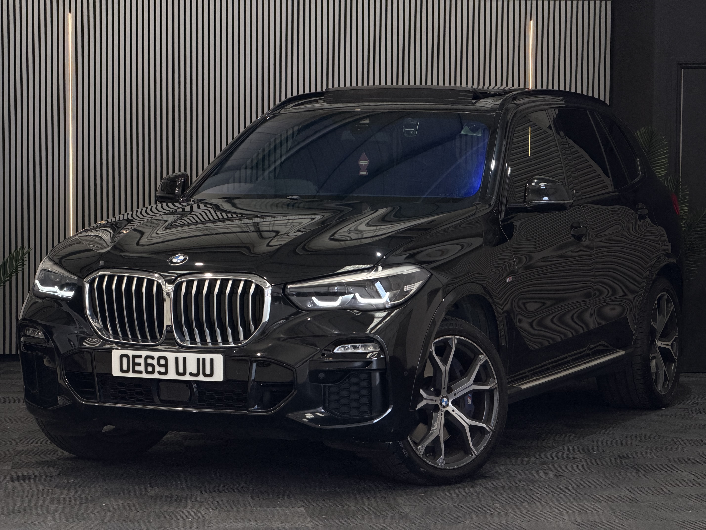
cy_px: 265
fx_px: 2040
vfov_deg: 14.8
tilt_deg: -3.7
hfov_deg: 19.6
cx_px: 353
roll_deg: +0.0
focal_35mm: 100
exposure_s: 1/118
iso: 400
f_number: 2.8
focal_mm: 16.89
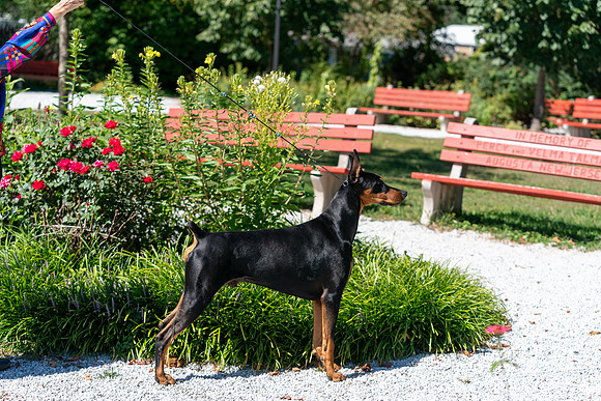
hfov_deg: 28.8
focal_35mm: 70
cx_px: 300
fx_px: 1169
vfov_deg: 19.5
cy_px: 200
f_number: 3.5
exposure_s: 1/2500
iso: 320
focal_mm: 70
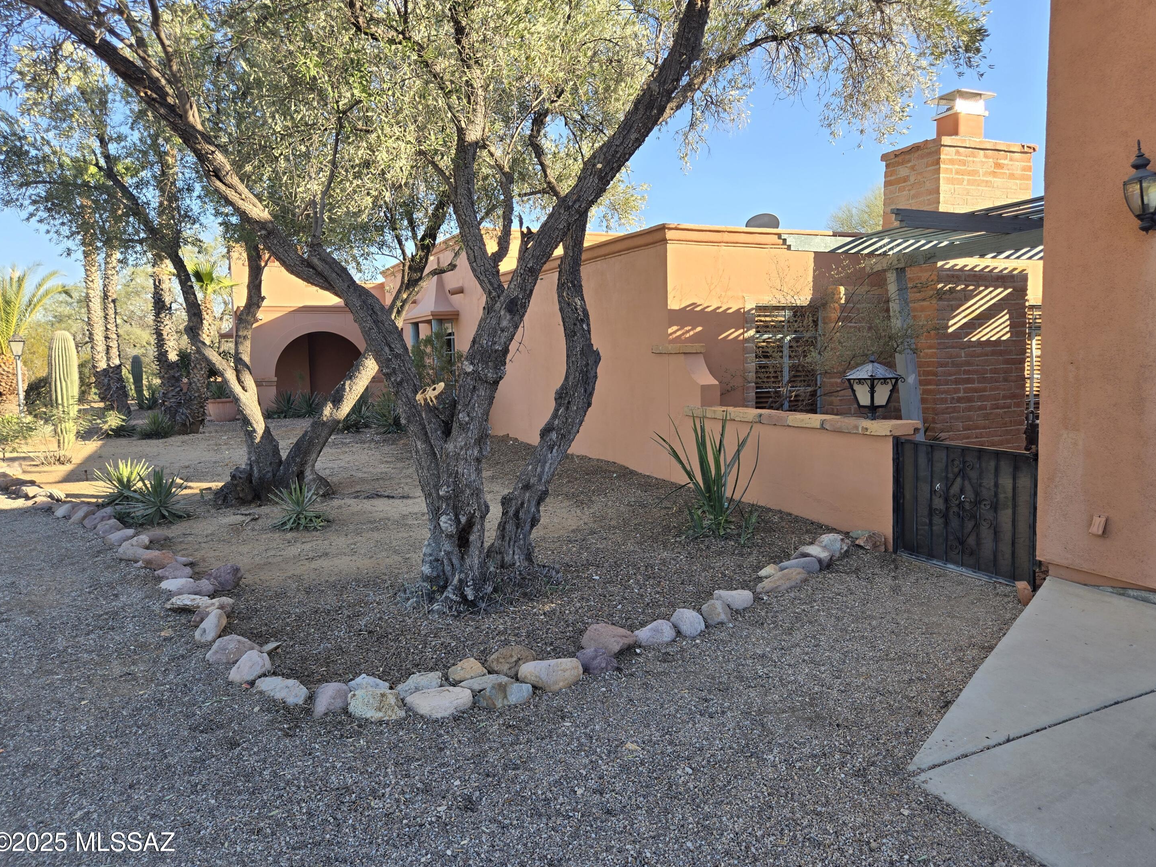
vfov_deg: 56.8
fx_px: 801
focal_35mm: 24
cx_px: 593
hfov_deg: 71.6
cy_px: 431
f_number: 1.8
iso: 25
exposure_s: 1/668
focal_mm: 5.4
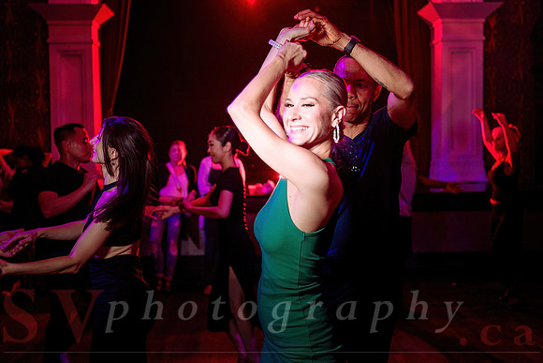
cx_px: 272
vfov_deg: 29.9
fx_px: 679
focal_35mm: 45
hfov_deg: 43.6
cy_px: 182
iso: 1000
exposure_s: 1/80
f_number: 2.8
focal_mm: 45
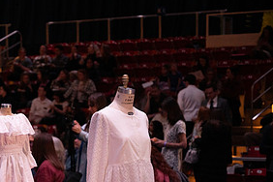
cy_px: 160
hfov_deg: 14.0
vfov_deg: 9.5
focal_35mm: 144
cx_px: 2
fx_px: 1092
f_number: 4
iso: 1250
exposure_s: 1/200
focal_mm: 70
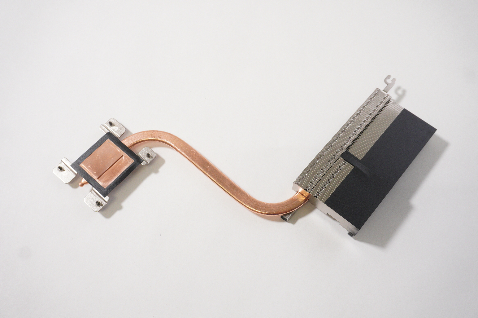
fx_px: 418
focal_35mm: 32
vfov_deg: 41.6
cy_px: 159
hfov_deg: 59.5
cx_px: 239
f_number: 5.6
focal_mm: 21
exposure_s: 1/200
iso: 1250
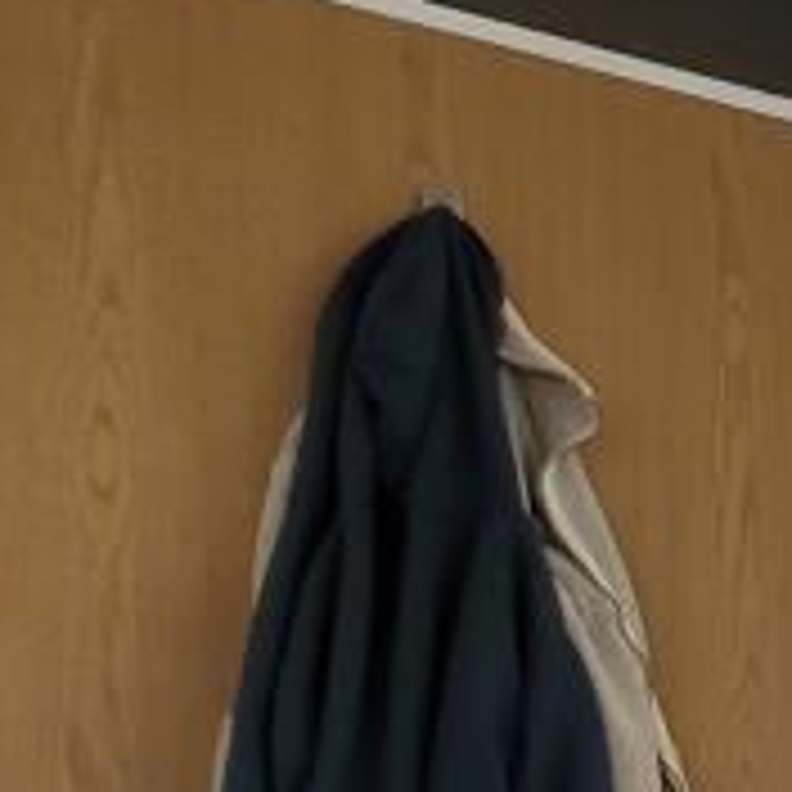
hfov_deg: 12.3
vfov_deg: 23.3
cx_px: 2259
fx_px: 1734
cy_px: 976
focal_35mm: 67
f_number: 2.2
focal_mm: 1.74
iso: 100
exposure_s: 1/50
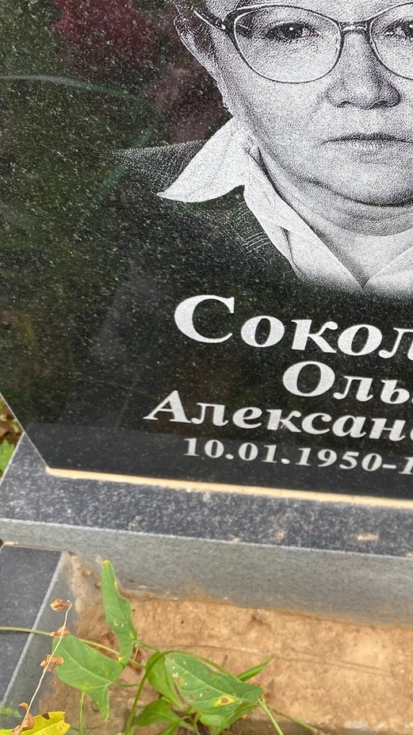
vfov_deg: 46.3
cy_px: 420
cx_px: 487
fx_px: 857
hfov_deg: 24.7
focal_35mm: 44
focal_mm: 4.25
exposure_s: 1/382
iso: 32
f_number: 1.8
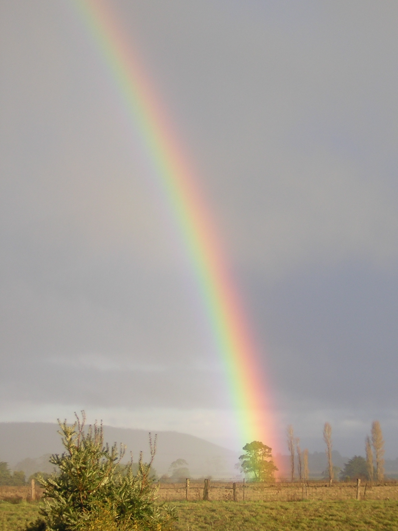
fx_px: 1748
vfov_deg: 17.3
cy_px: 273
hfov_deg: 13.0
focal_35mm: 114
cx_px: 209
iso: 100
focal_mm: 14.1
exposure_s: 1/46.1
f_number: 4.7
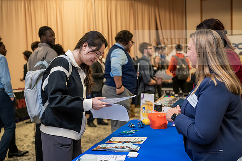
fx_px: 370
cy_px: 80
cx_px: 121
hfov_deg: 36.2
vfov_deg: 24.6
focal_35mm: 55
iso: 2500
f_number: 3.2
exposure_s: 1/160
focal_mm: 55
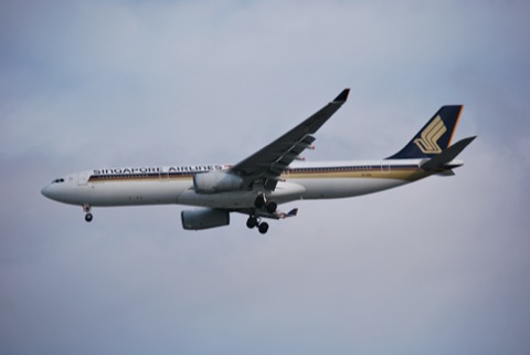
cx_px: 265
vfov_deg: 5.6
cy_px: 178
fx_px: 3647
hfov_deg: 8.3
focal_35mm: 248
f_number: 5
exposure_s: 1/1600
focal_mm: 165
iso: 200
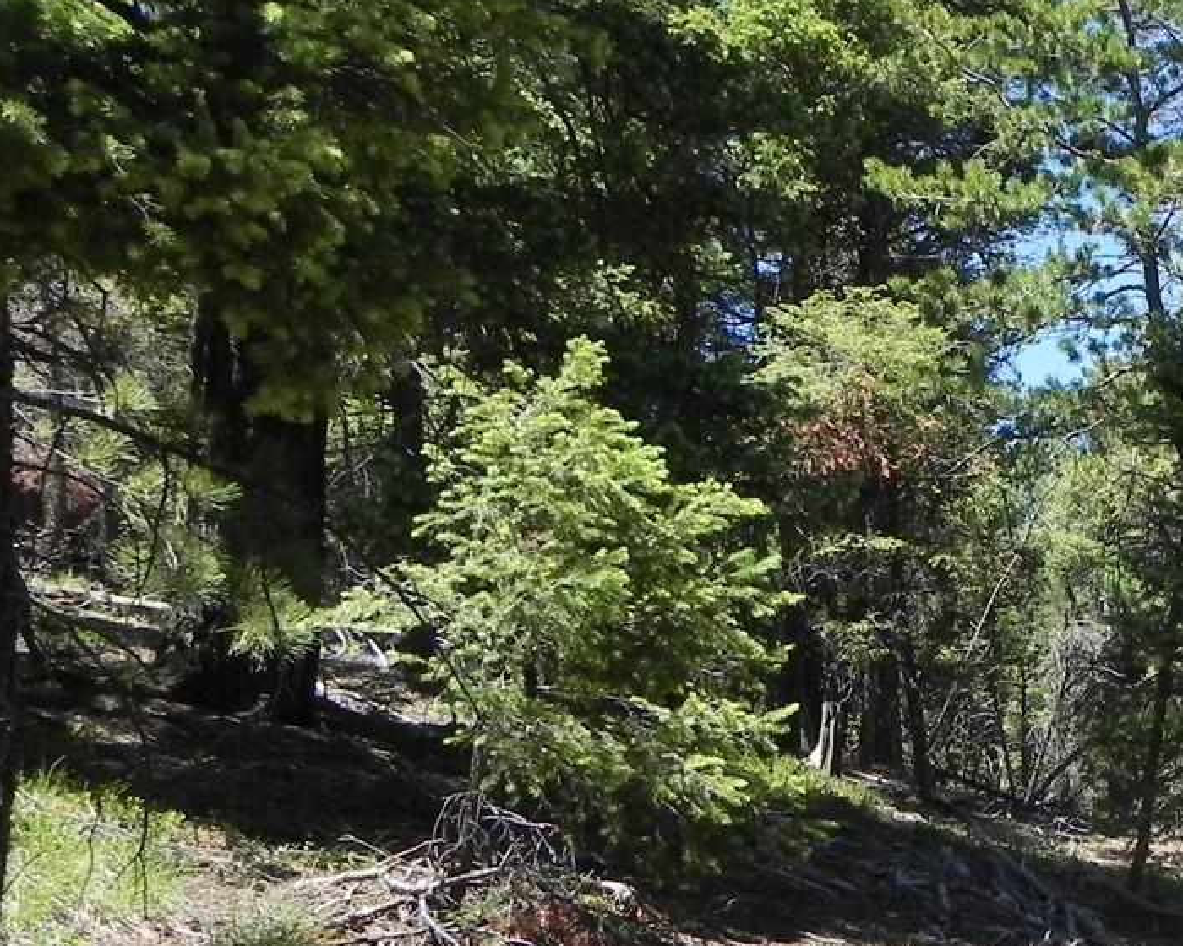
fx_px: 2031
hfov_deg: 29.4
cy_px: 701
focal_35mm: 58
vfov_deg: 25.9
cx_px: 1295
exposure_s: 1/254
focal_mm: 4.6
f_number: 5.6
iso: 160
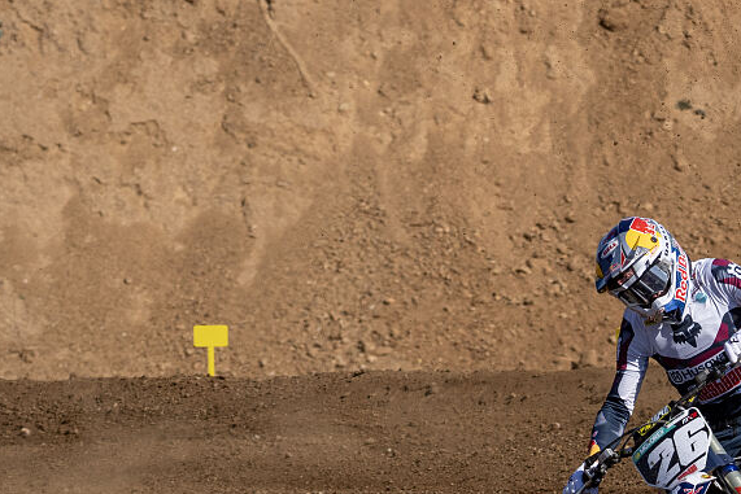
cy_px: 513
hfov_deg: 3.2
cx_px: 727
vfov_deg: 2.1
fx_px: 13402
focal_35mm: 651
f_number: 5.6
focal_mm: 300
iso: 200
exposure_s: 1/1250
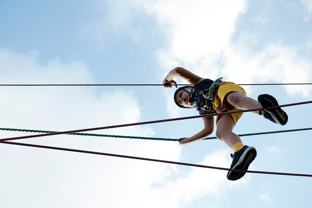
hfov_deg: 27.0
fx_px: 650
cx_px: 156
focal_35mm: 75
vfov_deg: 18.2
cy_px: 104
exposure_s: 1/500
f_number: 4
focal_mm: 50
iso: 250
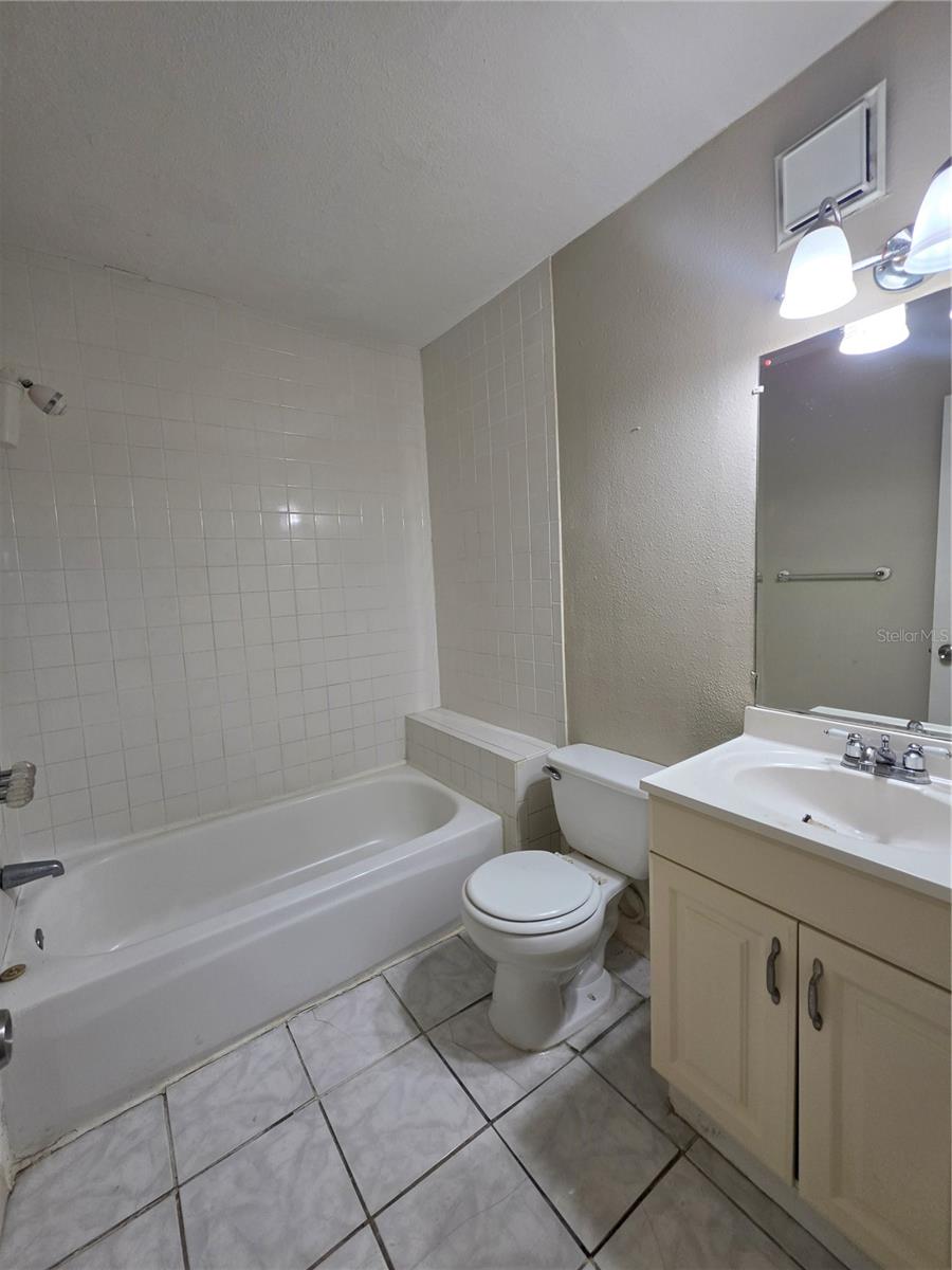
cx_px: 476
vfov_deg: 106.2
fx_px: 477
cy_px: 635
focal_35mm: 13
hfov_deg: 89.9
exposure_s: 1/120
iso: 160
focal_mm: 2.2
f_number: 1.9
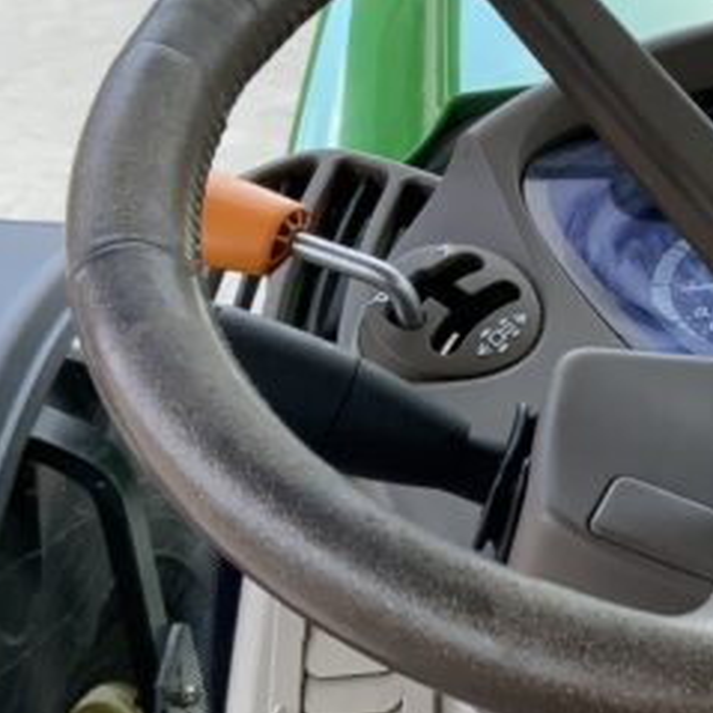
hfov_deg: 15.1
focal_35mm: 110
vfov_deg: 15.8
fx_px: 2563
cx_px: 925
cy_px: 212
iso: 16
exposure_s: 1/200
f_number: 1.8
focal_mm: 3
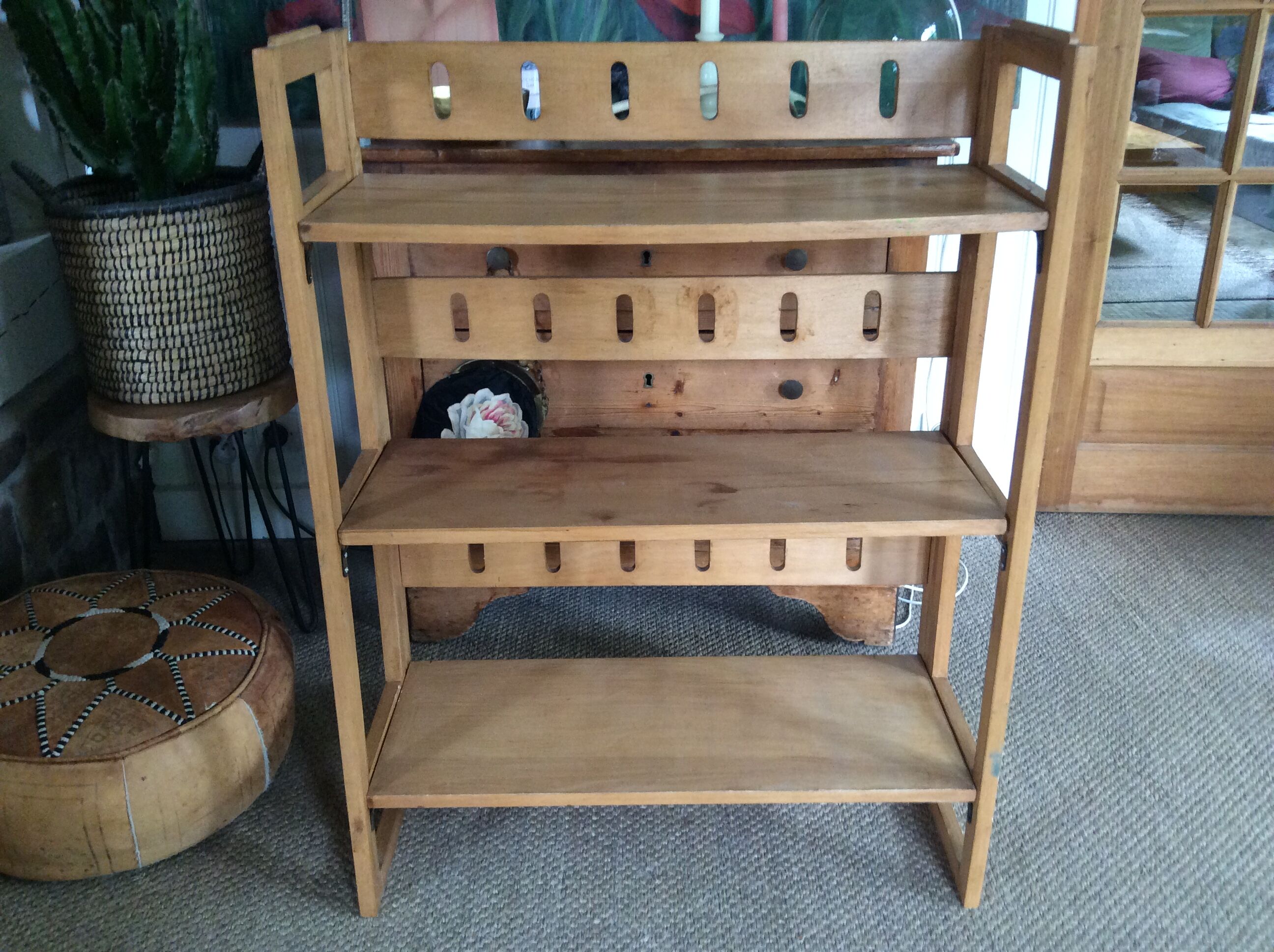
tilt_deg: -25.6
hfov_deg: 56.9
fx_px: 1176
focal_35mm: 32
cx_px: 637
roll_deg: +3.1
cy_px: 476
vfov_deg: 44.1
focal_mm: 3.3
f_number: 2.4
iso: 160
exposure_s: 1/25
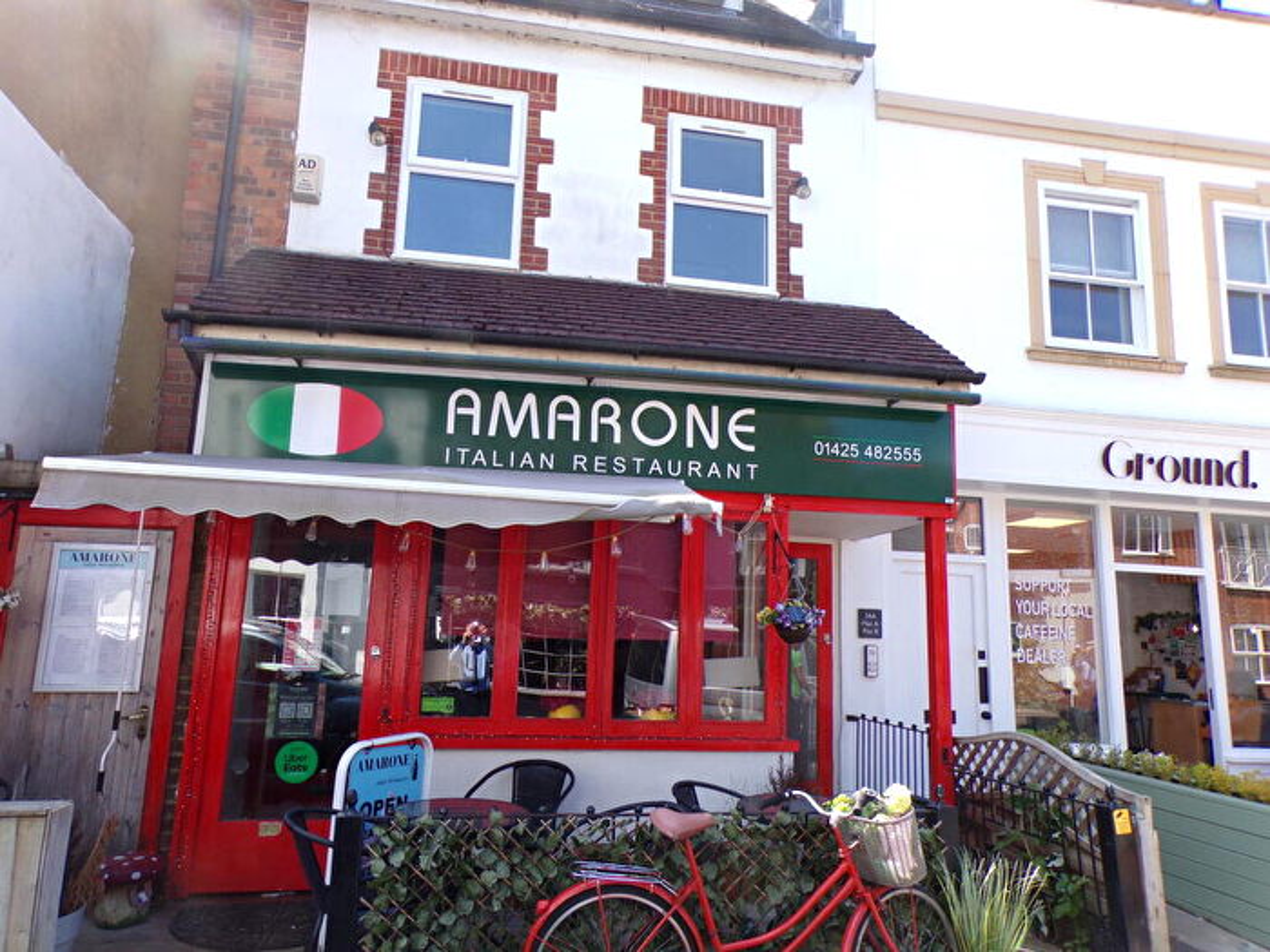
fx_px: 881
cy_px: 476
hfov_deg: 71.6
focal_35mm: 24
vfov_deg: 56.8
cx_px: 635
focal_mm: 4.3
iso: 80
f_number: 4.3
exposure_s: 1/120
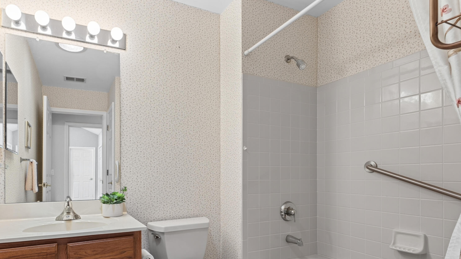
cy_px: 177
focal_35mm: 21
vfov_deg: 52.6
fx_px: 255
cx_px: 182
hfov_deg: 83.1
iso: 100
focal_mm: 14.6
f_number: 11
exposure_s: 1/2.5
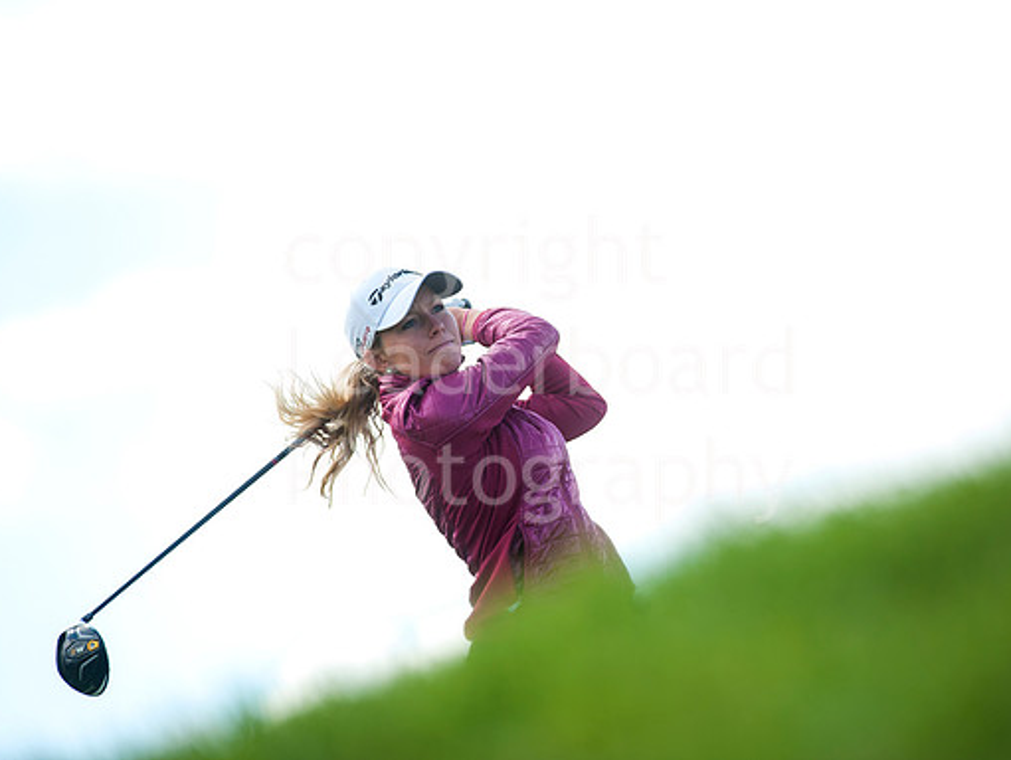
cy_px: 380
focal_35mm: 327
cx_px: 544
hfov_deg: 6.1
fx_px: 9557
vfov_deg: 4.6
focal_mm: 300
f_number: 5.6
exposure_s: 1/1600
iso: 320
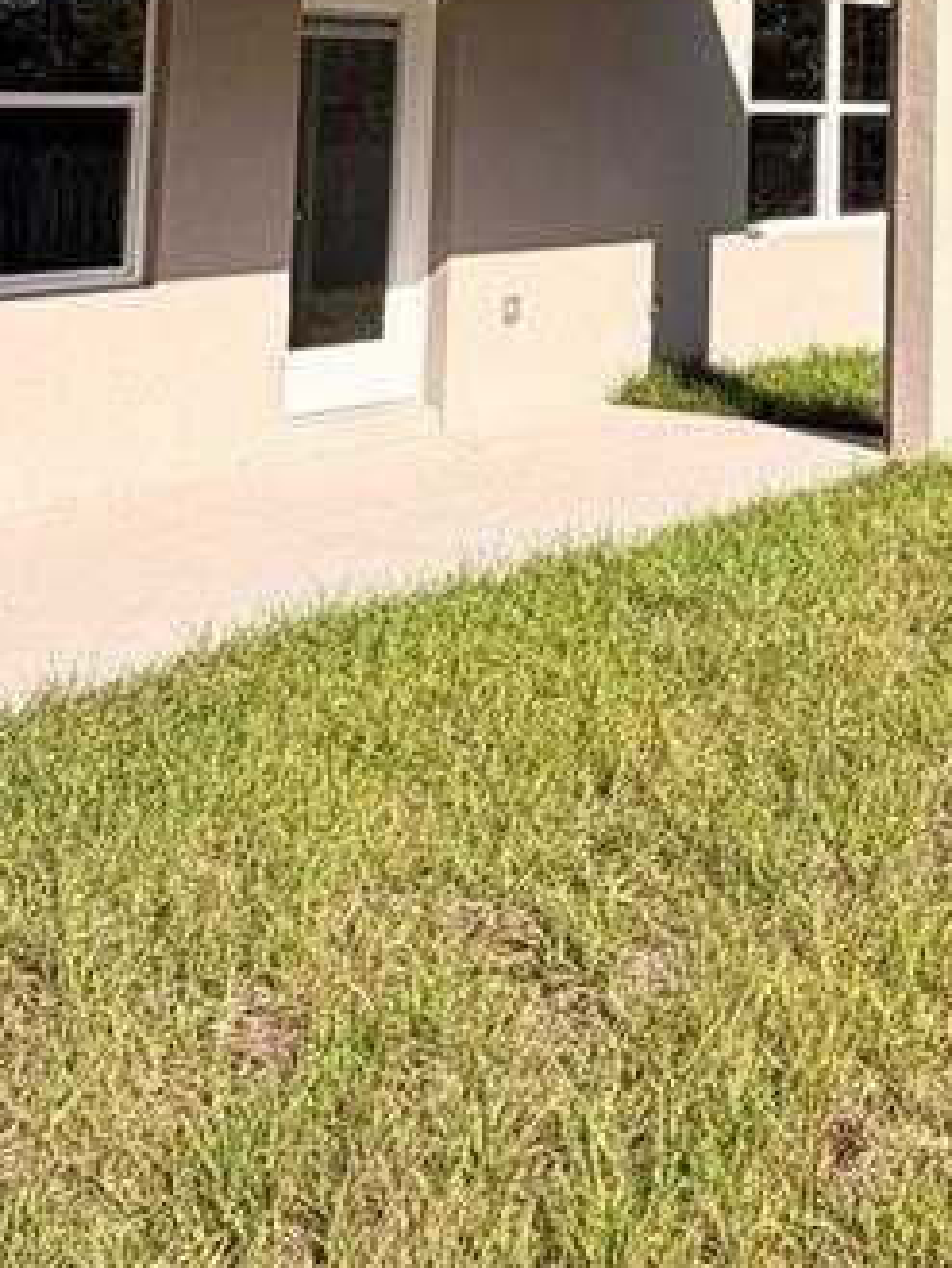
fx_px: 1869
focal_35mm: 51
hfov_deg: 26.4
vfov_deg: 33.3
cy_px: -89
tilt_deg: +6.5
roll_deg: +0.6
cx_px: 1041
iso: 40
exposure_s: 1/590
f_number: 2.2
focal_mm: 2.22
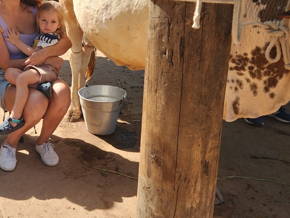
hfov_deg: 34.1
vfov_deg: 25.9
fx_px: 469
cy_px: 68
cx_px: 100
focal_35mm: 56
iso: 20
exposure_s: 1/609
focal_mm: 5.4
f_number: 1.8
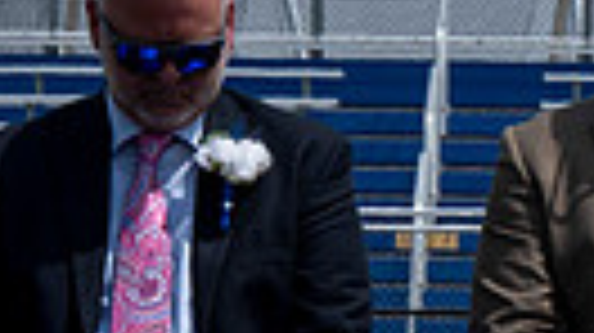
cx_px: 838
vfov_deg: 1.4
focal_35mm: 888
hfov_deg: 2.4
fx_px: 13975
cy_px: -76
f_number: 14
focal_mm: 97
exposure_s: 1/250
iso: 200
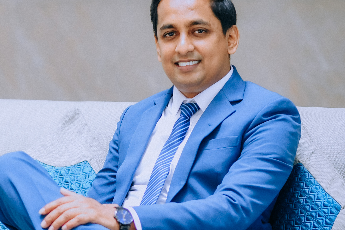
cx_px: 62
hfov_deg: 6.2
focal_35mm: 333
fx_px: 3191
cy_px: 110
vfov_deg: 4.1
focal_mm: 85
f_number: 1.6
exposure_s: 1/1250
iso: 1000
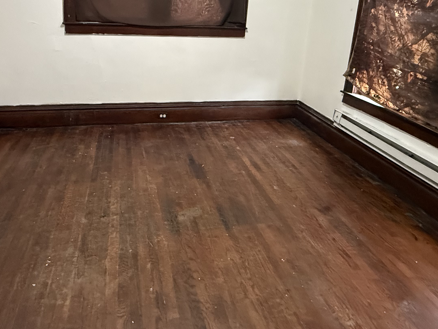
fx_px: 329
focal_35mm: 26
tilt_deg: -14.0
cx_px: 195
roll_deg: -3.8
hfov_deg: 67.1
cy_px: 79
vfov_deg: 50.7
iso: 800
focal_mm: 2.22
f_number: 2.2
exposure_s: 1/60
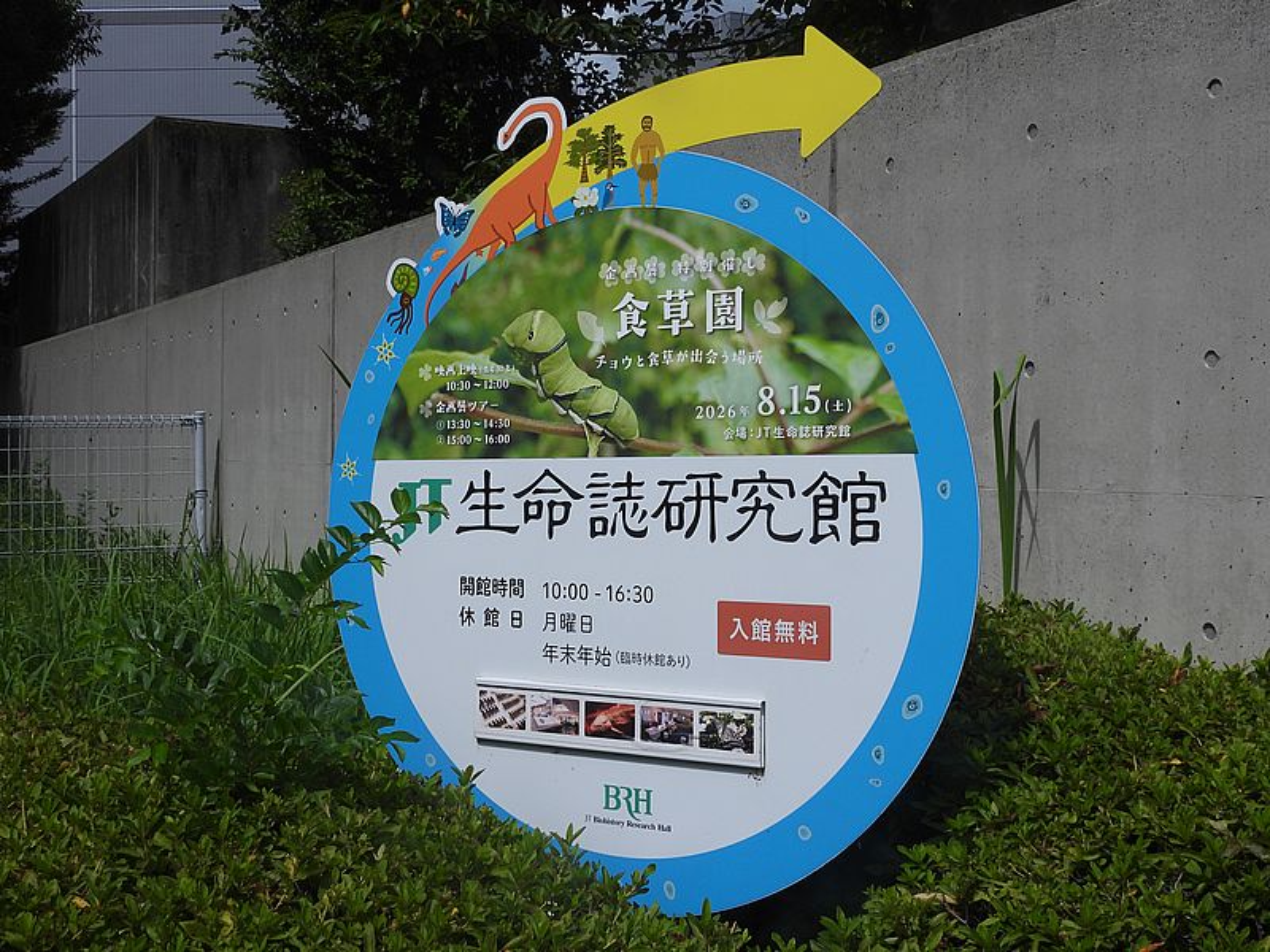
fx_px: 1724
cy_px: 476
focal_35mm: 47
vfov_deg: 30.9
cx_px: 635
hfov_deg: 40.4
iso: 100
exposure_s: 1/800
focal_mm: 8.4
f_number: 7.1
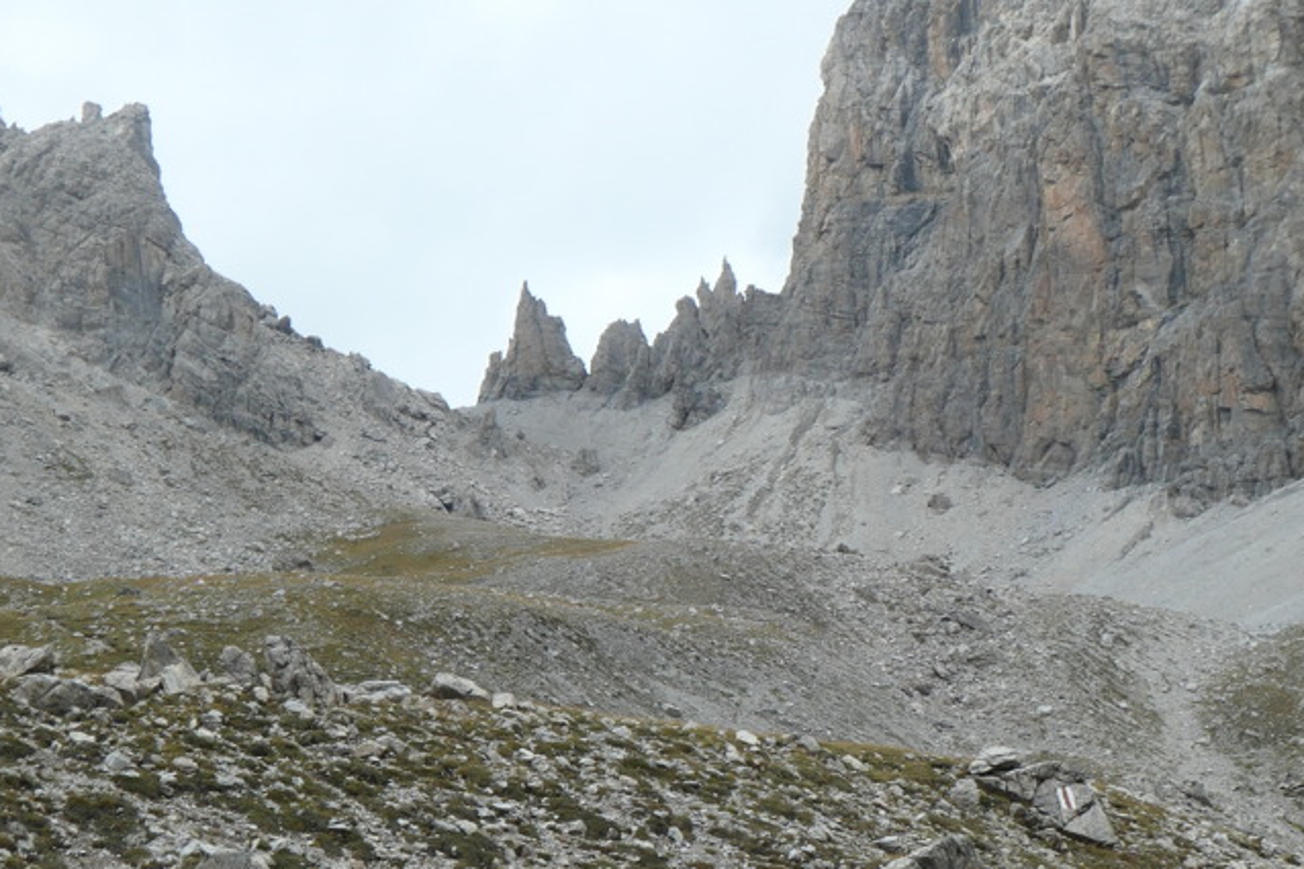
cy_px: 662
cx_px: 726
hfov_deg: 25.4
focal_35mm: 80
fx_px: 2897
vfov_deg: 17.0
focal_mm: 12.5
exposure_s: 1/800
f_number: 4.5
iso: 200
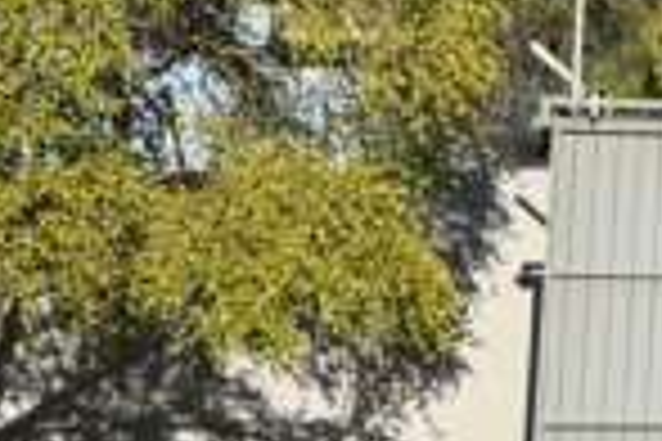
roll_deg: -0.1
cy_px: 68
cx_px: 1896
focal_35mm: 184
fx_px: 3383
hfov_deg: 9.2
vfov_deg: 7.4
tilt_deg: +7.6
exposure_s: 1/4405
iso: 100
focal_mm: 6.76
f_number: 1.78
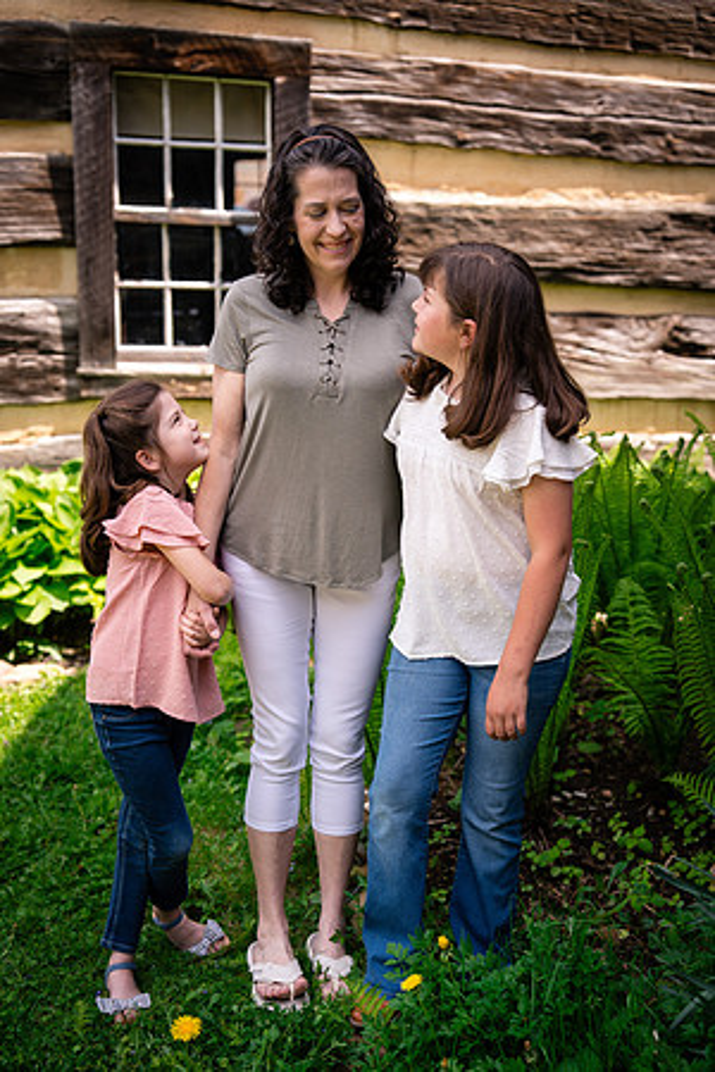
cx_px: 358
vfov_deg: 37.5
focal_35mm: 53
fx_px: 1579
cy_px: 536
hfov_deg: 25.5
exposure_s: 1/640
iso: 100
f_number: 2.8
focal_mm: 53
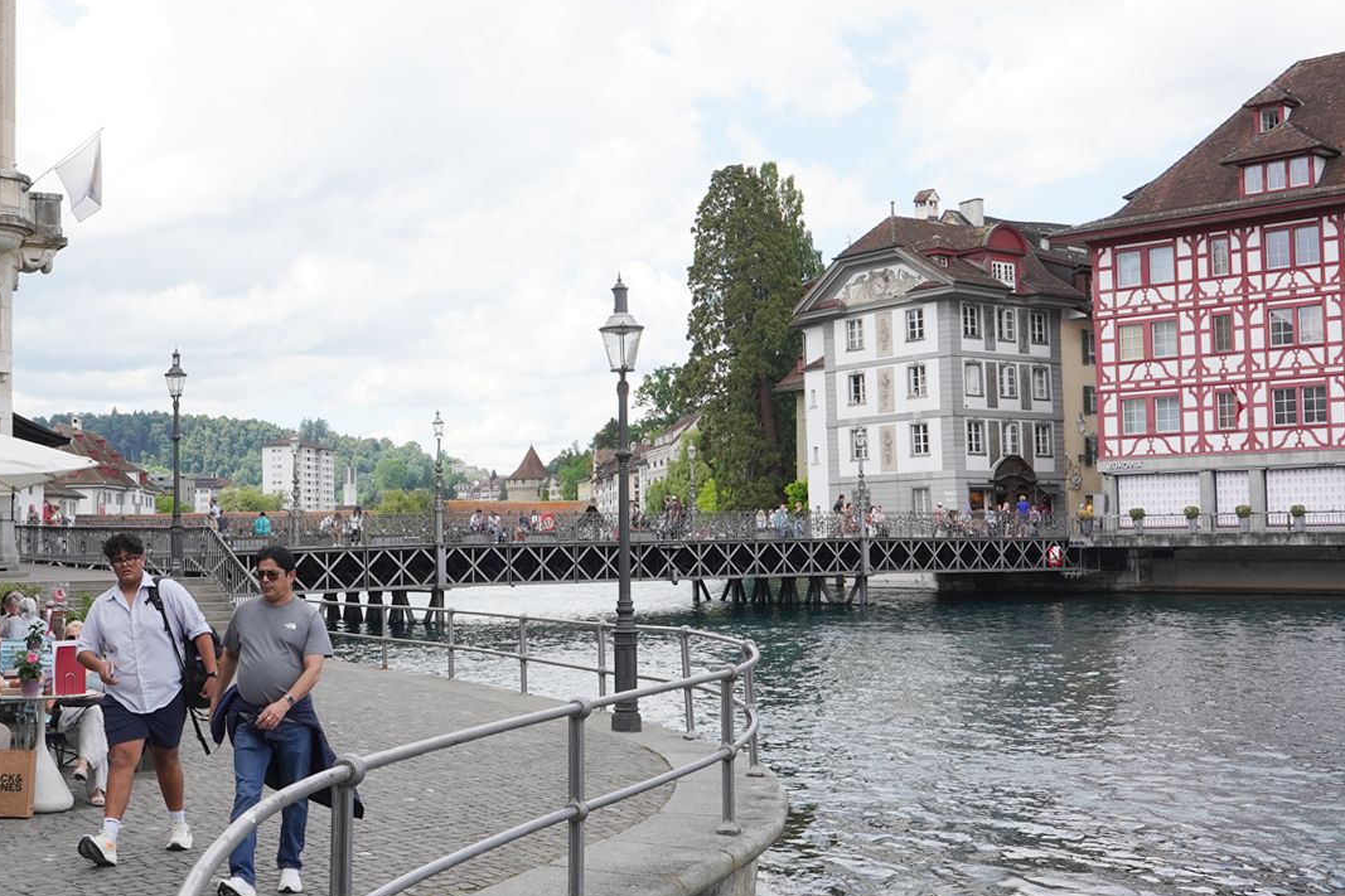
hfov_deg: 43.1
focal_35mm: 45
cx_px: 459
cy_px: 444
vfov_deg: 29.9
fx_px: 1681
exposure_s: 1/320
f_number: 13
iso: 500
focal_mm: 24
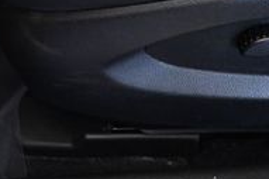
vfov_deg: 10.8
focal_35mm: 124
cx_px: 10
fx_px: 926
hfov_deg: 16.2
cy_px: 217
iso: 3200
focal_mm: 25
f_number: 4
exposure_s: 1/80
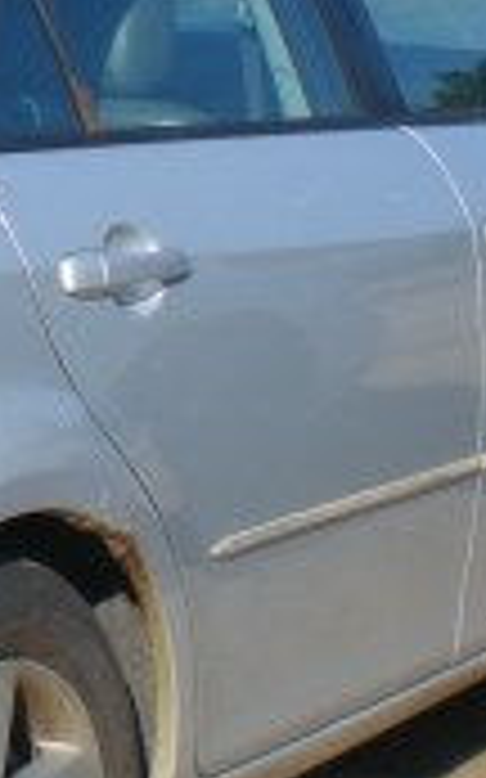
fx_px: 3160
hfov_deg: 8.5
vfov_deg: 14.0
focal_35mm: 149
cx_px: -378
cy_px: 211
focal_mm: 6.3
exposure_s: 1/400
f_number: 4.4
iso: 50
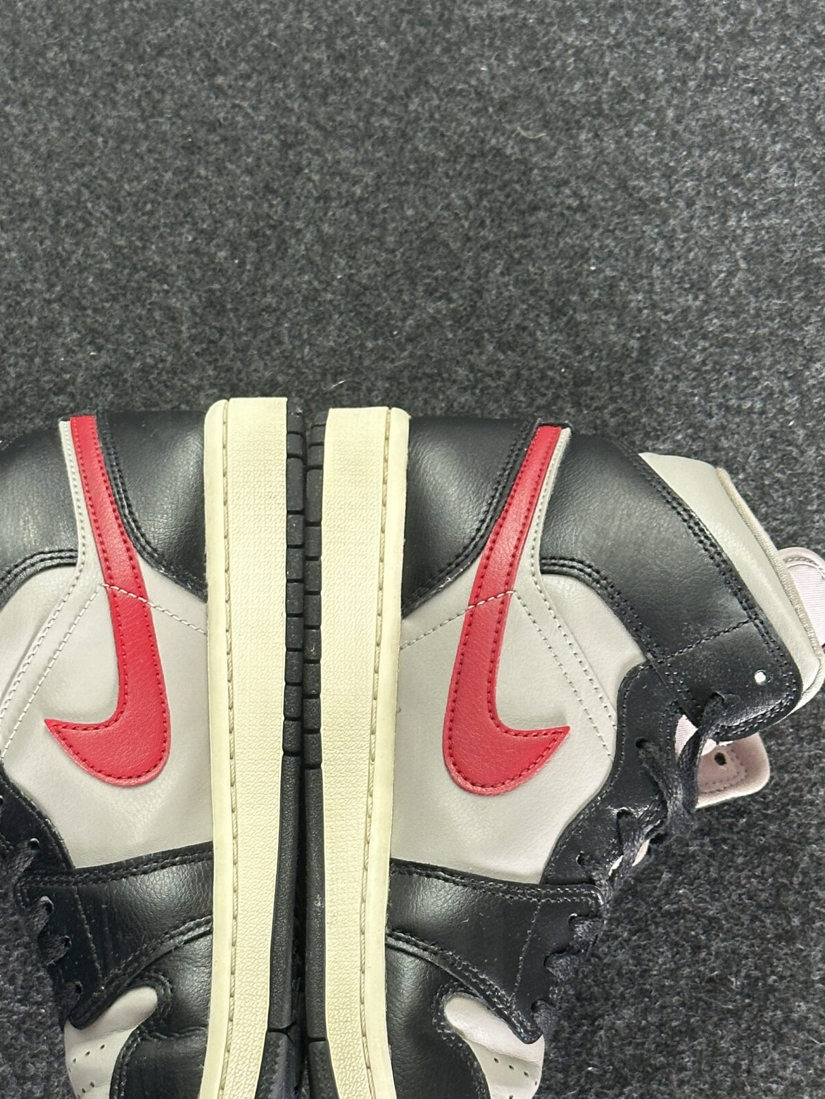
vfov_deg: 25.5
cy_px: 774
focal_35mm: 76
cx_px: 285
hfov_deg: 19.3
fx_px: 2415
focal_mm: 6.86
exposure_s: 1/33
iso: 200
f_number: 1.78
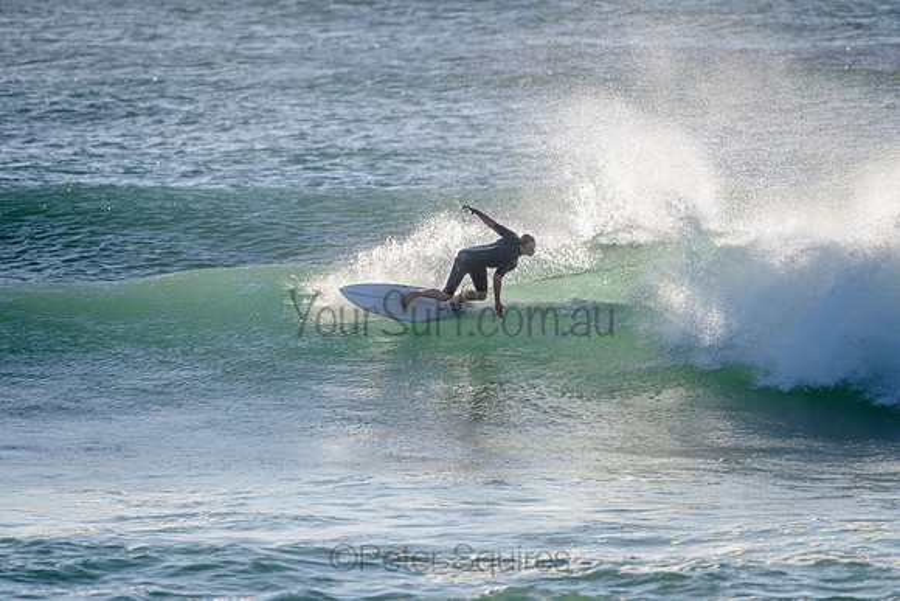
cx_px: 537
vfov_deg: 2.2
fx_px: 15296
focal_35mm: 612
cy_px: 317
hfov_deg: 3.4
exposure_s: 1/1250
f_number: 5.6
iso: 125
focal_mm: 500
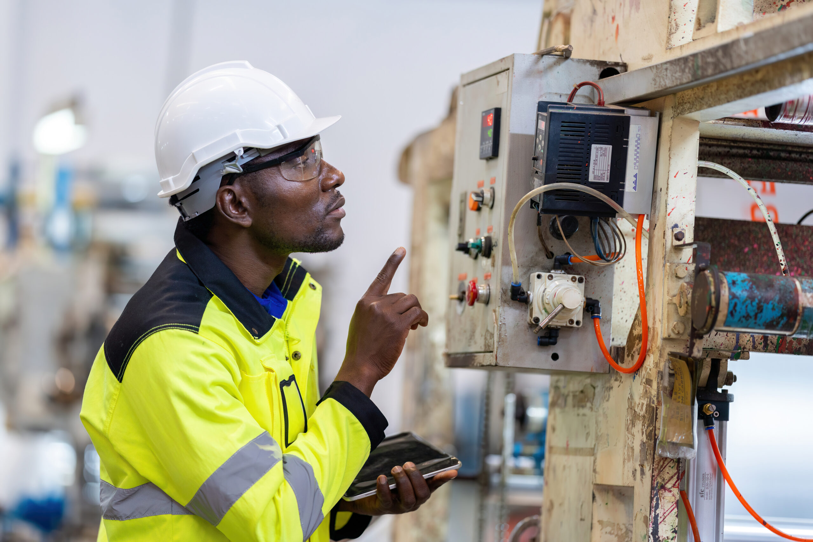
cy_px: 271
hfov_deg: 15.2
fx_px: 3049
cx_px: 406
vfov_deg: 10.2
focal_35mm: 135
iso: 400
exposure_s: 1/100
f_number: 1.8
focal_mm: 135
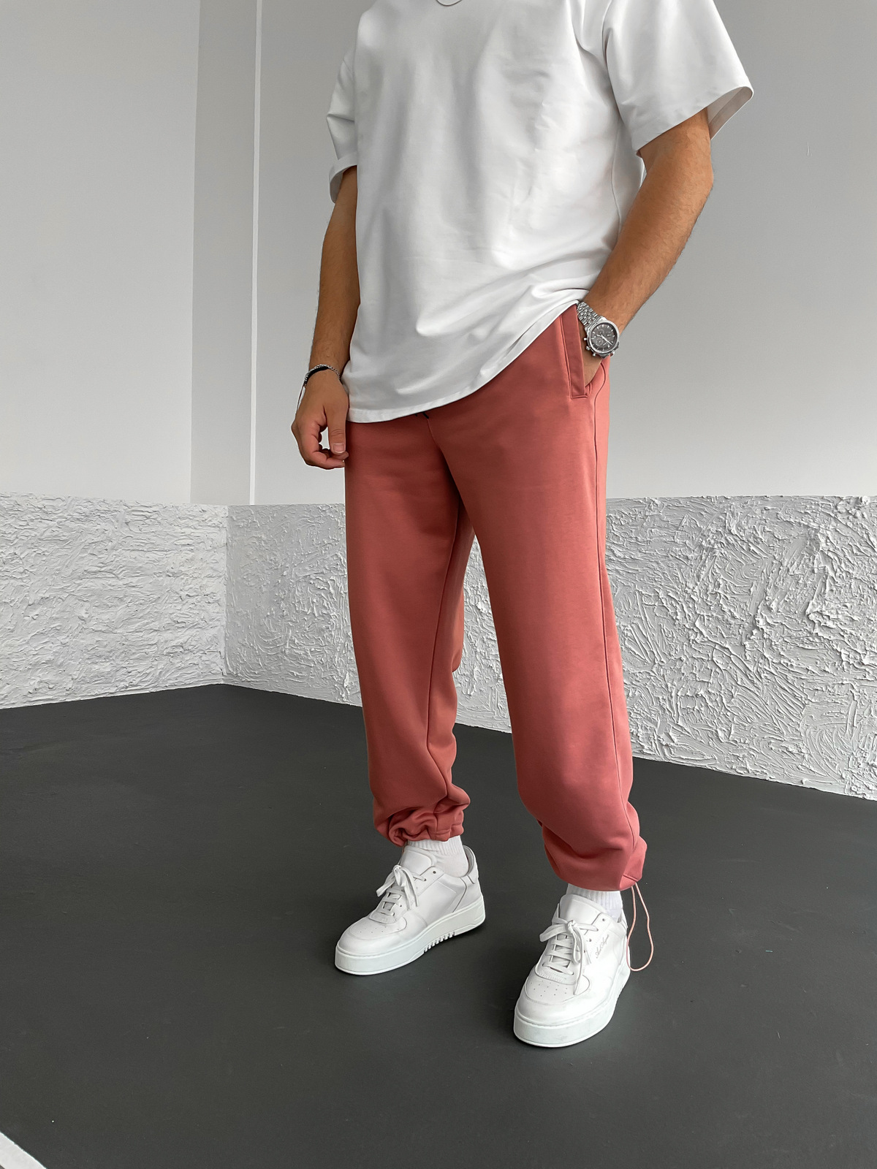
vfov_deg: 61.7
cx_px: 438
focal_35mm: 29
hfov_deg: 48.2
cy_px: 584
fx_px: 980
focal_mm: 3
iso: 32
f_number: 1.8
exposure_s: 1/120
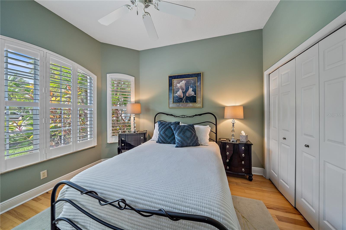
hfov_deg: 112.6
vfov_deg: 90.0
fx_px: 115
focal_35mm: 12
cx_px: 173
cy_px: 115
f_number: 8
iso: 200
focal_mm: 12
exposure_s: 1/8
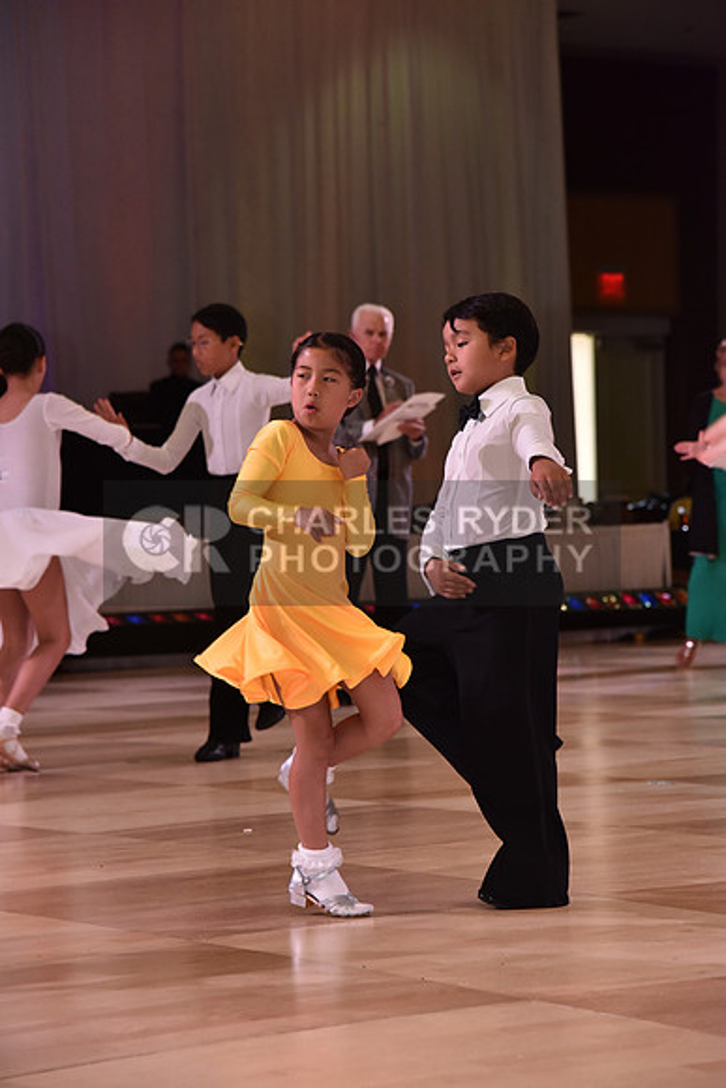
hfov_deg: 13.7
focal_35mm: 100
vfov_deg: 20.4
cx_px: 363
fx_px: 3023
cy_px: 544
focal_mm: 100
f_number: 5.6
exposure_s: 1/250
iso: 1600
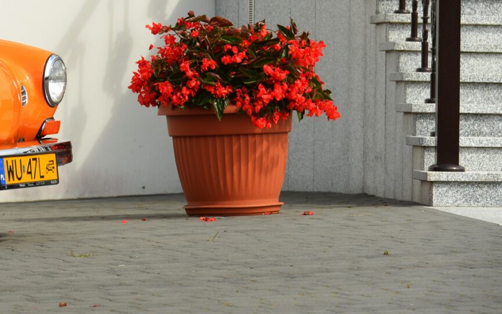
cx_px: -222
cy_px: -179
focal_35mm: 271
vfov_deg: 4.8
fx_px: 3708
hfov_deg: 7.6
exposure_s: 1/400
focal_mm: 90
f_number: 5
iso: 100
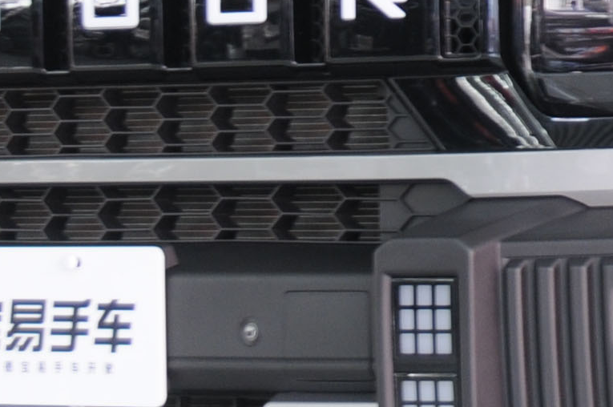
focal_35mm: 269
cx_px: 1002
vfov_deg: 5.1
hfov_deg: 7.5
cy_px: -61
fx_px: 4575
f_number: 4.8
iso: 200
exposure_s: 1/10
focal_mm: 32
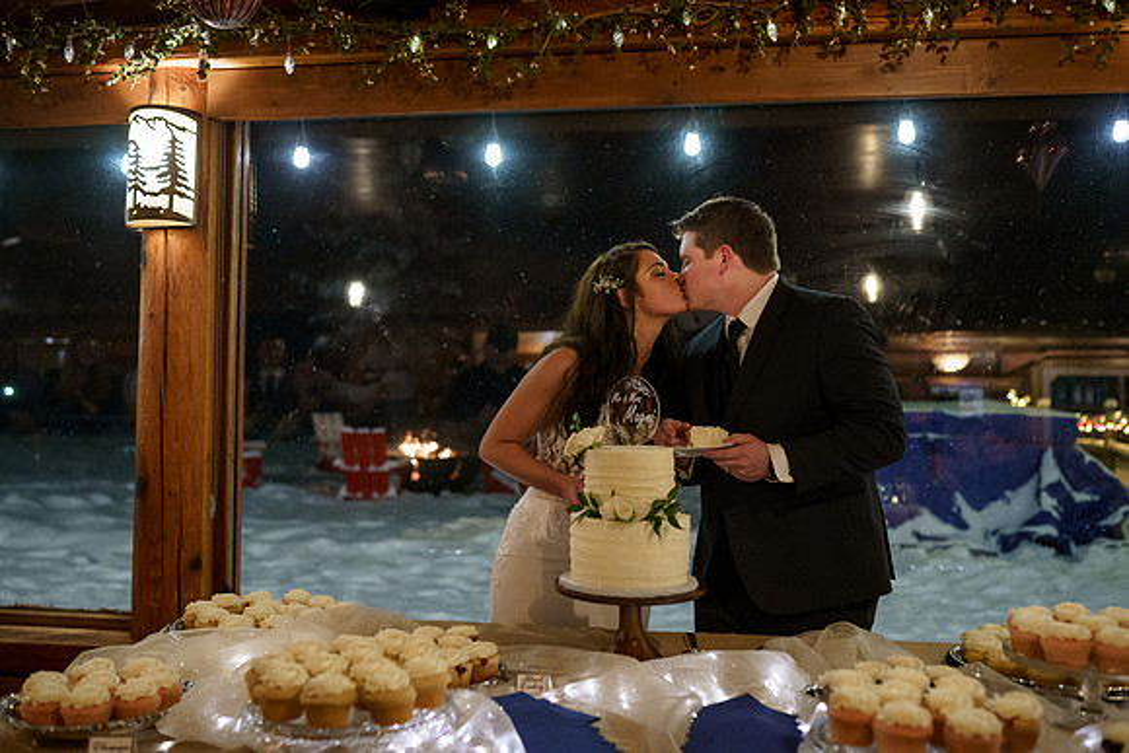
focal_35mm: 35
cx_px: 564
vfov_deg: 37.9
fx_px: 1098
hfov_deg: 54.4
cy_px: 376
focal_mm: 35
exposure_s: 1/250
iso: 4000
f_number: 2.2
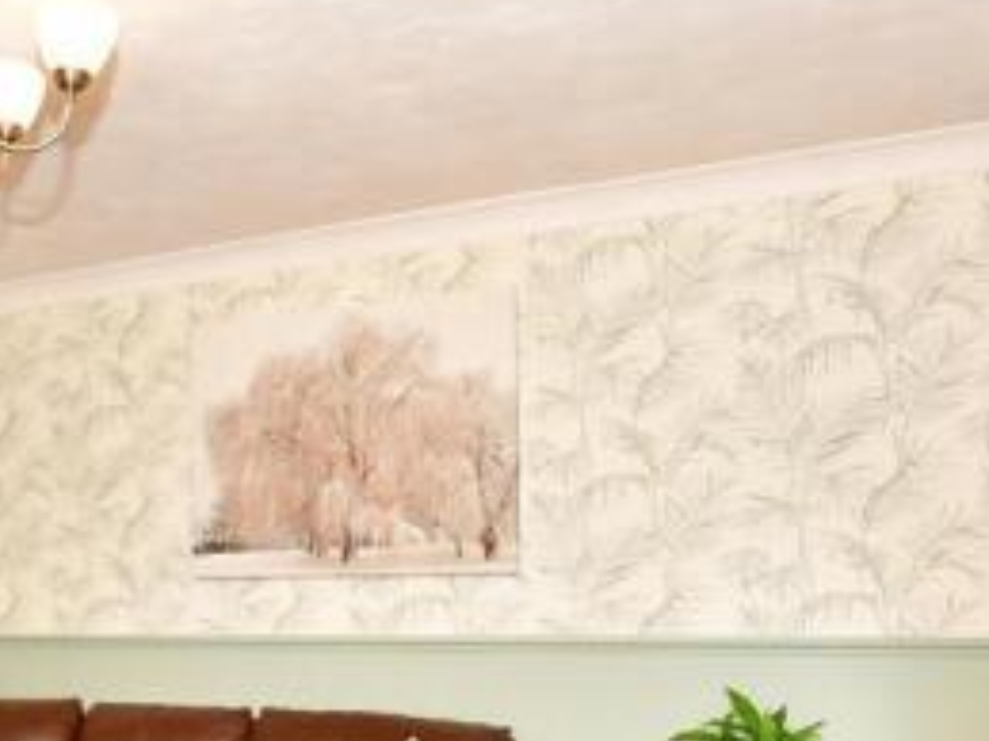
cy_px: 598
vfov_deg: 35.5
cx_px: 118
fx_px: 1114
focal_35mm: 39
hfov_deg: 44.1
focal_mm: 11
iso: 800
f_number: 7.1
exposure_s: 1/60
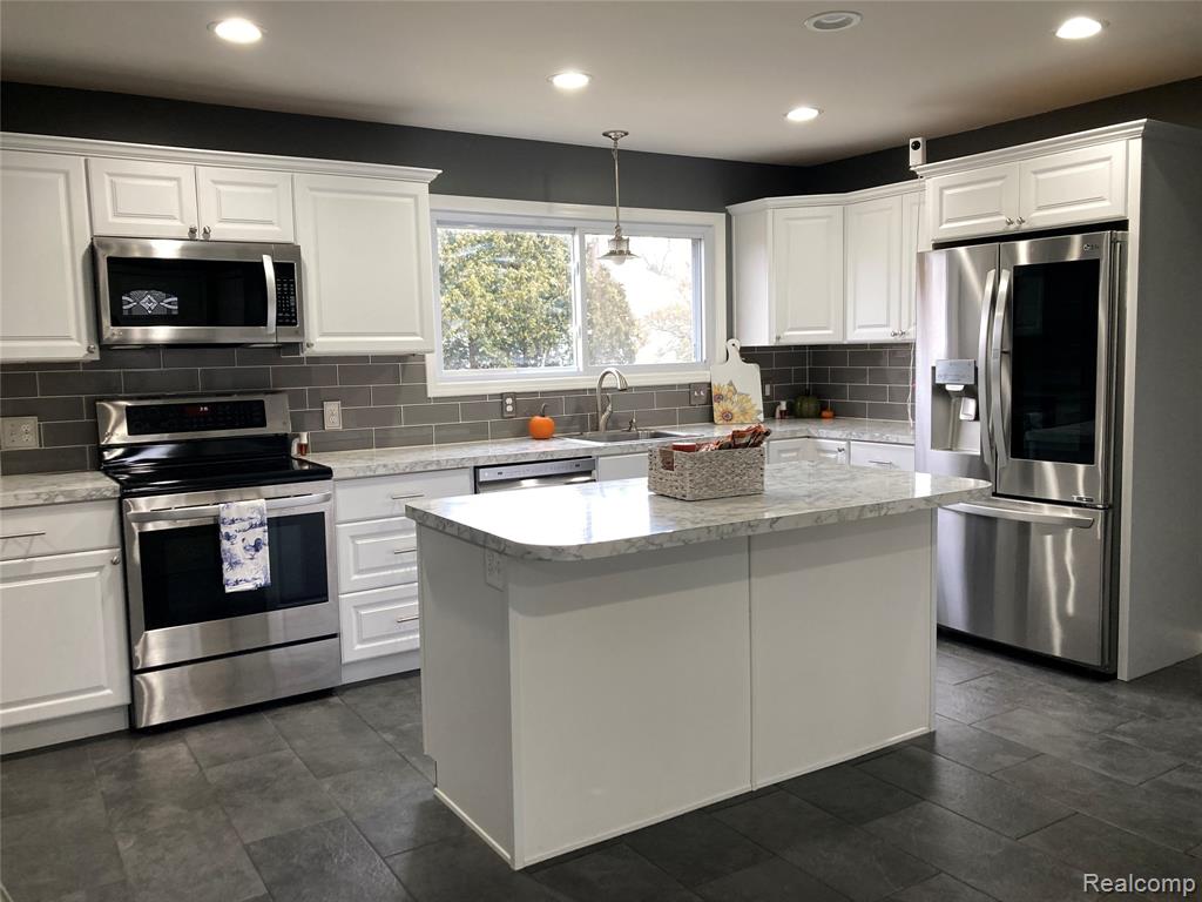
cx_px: 601
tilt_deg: -5.3
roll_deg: +1.2
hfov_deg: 63.4
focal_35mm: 28
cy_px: 451
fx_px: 972
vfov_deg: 49.7
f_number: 1.8
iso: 80
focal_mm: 3.99
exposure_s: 1/60
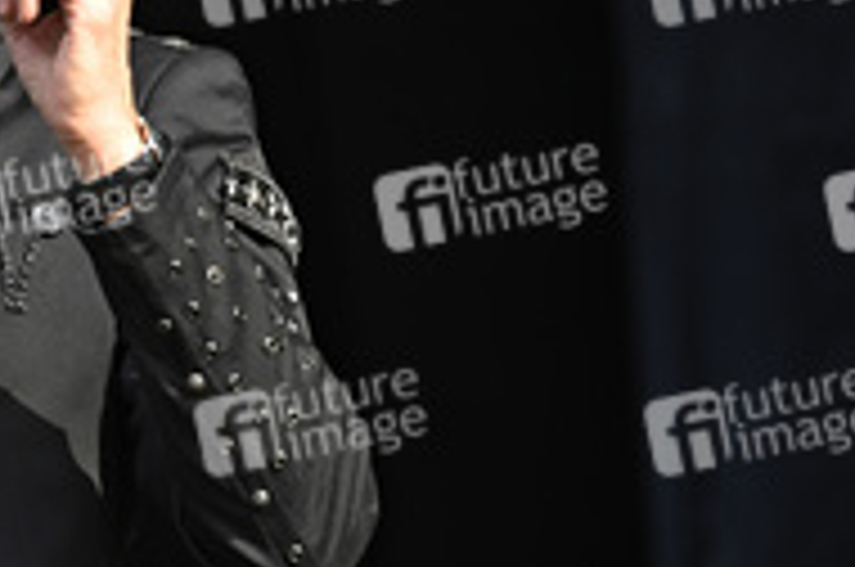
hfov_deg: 5.4
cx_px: -79
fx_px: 9010
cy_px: 86
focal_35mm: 380
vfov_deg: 3.6
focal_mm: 160
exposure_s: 1/500
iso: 320
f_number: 5.6
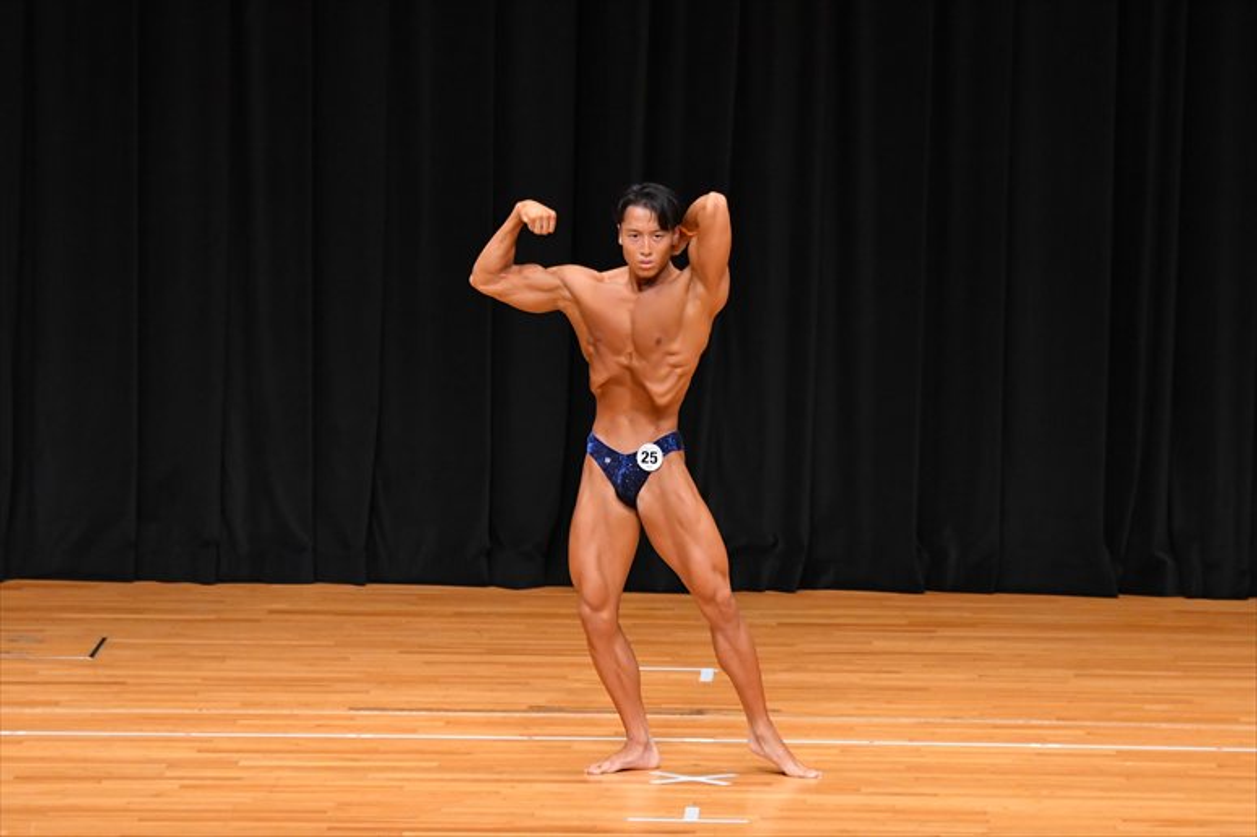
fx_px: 7853
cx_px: 628
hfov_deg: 9.2
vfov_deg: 6.1
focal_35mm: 225
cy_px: 418
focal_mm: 150
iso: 4000
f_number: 5.6
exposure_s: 1/400
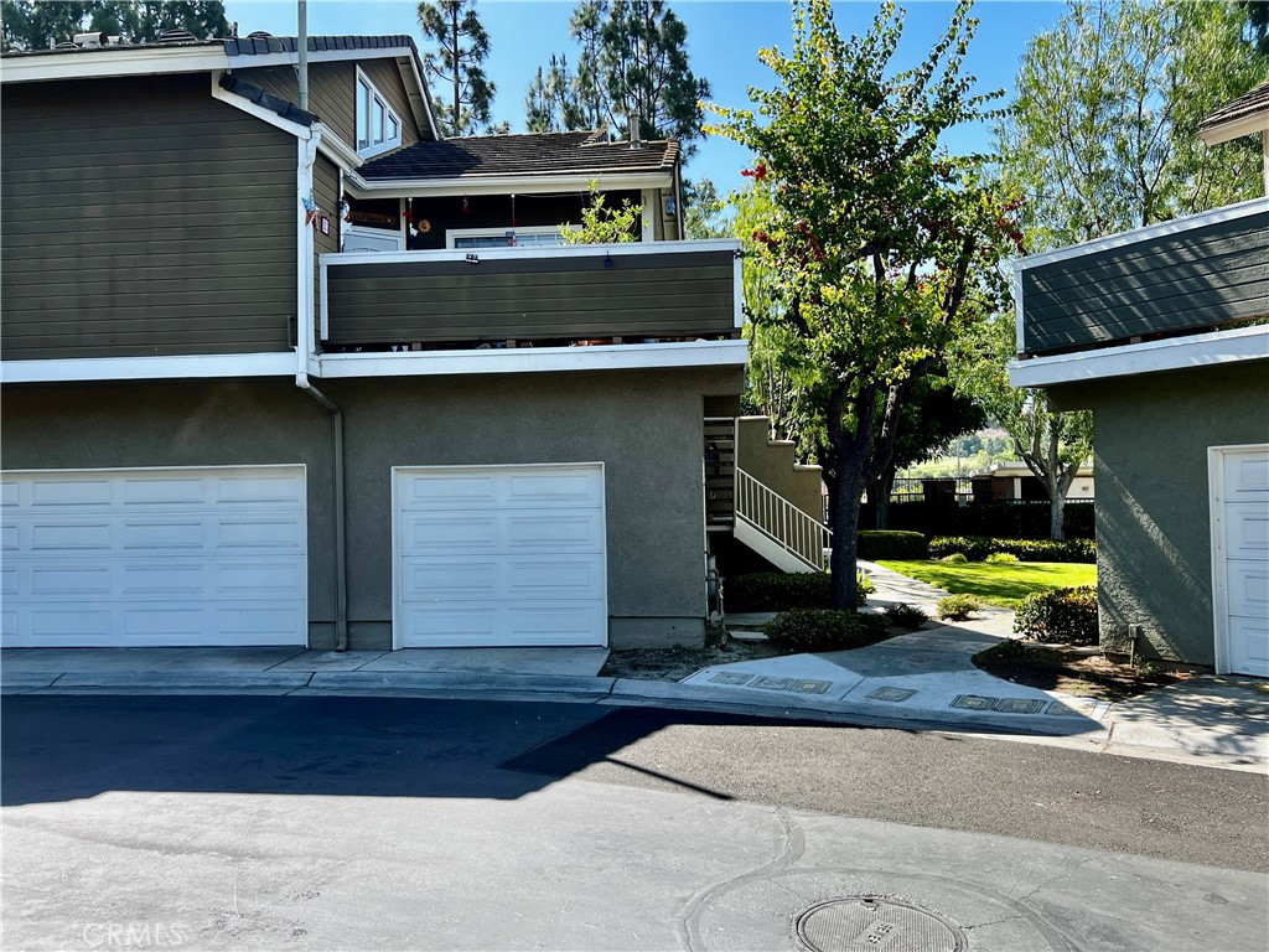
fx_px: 953
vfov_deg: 53.1
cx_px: 634
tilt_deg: +0.7
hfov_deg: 67.3
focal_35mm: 26
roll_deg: +0.5
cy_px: 476
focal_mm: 5.7
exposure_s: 1/1209
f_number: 1.5
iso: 50
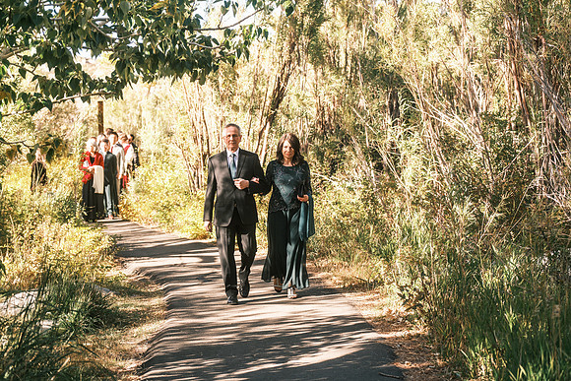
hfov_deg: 24.2
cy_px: 190
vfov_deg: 16.3
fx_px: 1333
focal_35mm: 84
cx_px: 286
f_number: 2.8
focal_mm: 56.3
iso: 200
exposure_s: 1/750
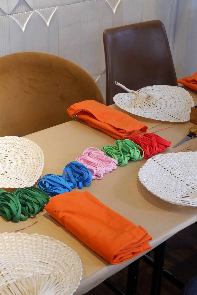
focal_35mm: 64
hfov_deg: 21.2
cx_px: 89
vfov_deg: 31.4
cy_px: 166
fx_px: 525
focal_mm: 28.2
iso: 800
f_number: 4.5
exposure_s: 1/60
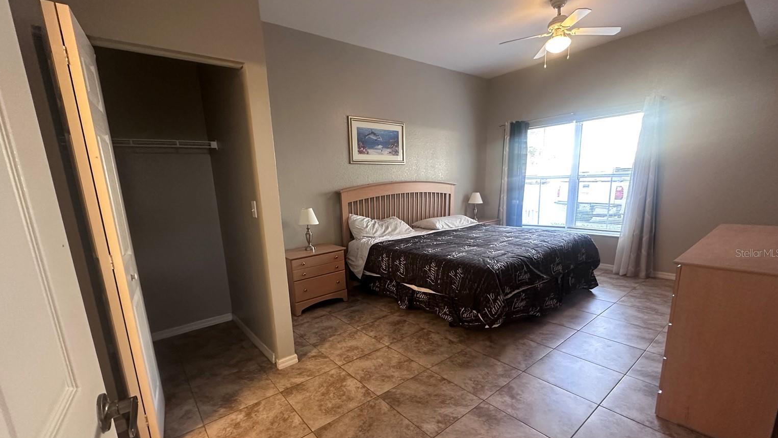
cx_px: 375
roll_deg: +1.9
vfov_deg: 66.7
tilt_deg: -12.3
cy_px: 253
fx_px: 330
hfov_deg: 99.3
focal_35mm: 16
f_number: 2.2
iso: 500
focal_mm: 2.22
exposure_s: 1/60
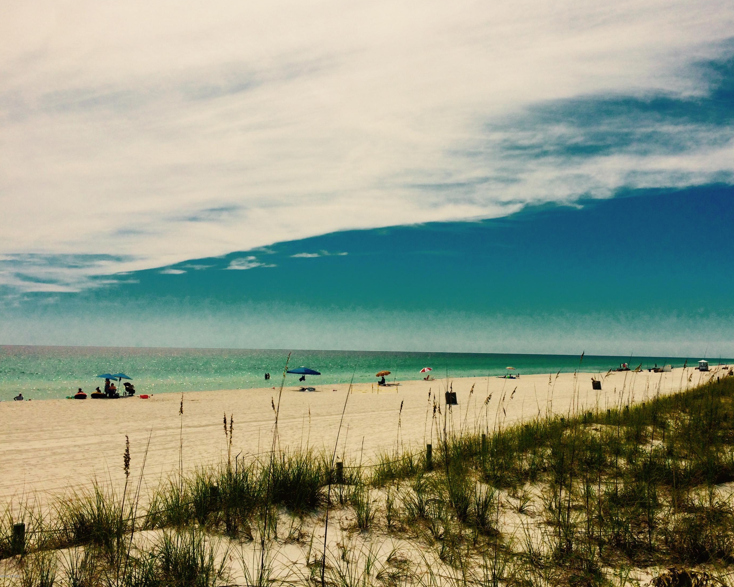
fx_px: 673
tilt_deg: +5.6
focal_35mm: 31
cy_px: 294
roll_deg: -2.2
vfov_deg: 47.1
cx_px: 400
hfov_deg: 57.1
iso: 40
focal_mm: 4.15
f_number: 2.2
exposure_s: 1/8264
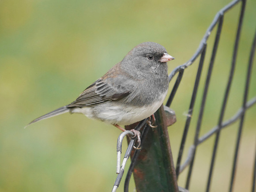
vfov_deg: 2.5
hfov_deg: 3.3
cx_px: 128
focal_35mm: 600
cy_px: 96
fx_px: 4437
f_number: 5.6
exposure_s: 1/400
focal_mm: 300
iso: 1250
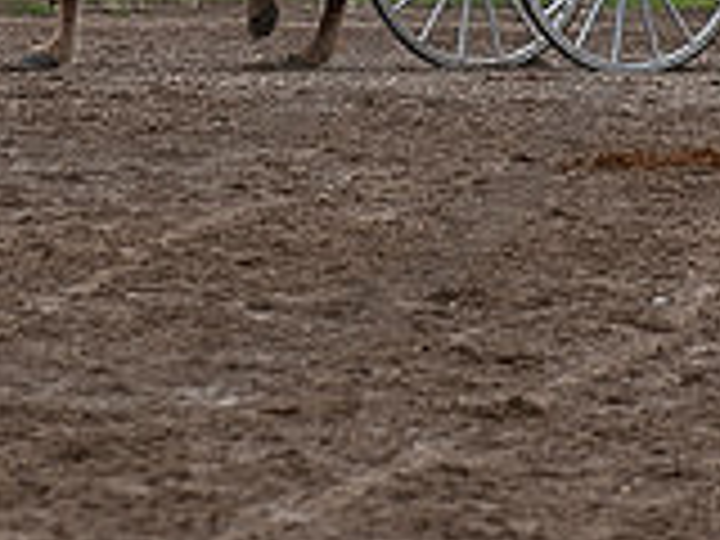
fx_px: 12605
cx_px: 76
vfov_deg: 2.5
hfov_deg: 3.3
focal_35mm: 606
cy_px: -191
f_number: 5.6
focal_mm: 200
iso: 450
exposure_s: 1/1000
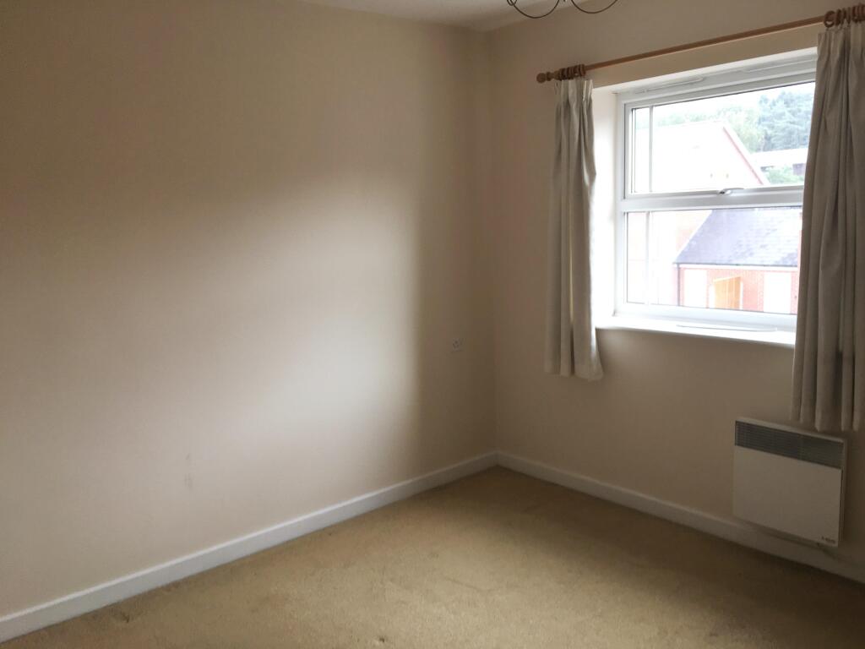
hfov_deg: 61.7
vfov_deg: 48.2
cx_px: 432
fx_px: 725
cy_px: 324
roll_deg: +2.7
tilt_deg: -6.6
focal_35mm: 29
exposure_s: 1/50
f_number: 2.2
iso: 25
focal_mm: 4.15
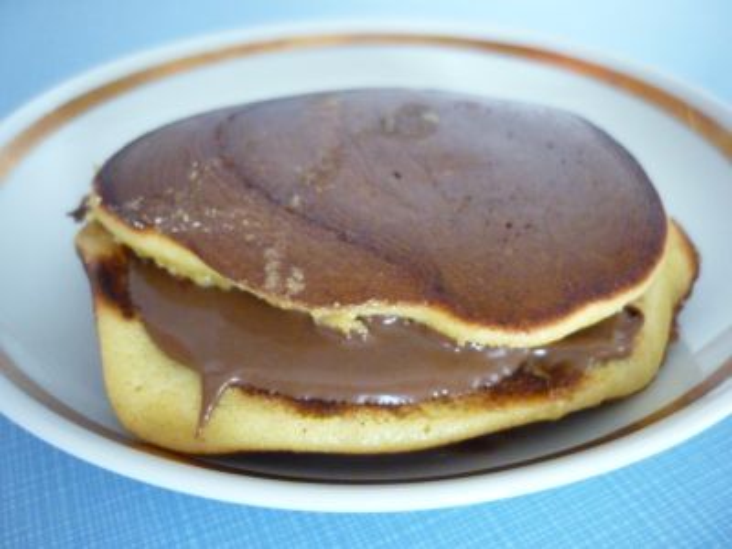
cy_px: 274
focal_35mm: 33
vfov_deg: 42.9
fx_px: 698
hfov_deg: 55.4
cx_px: 366
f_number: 2.8
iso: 800
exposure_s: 1/30
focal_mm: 5.5
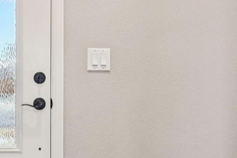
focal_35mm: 49
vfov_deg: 27.5
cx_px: -37
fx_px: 323
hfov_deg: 33.8
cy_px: 76
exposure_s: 1/15
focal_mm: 14
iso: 400
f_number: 11
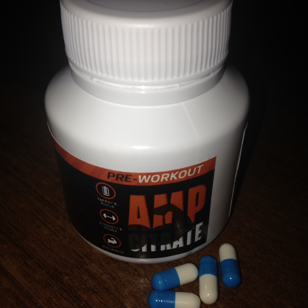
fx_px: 393
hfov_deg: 42.8
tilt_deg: -39.1
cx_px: 154
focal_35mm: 39
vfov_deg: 42.8
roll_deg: -1.0
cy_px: 157
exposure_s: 1/627
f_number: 2.4
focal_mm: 4.12
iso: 50
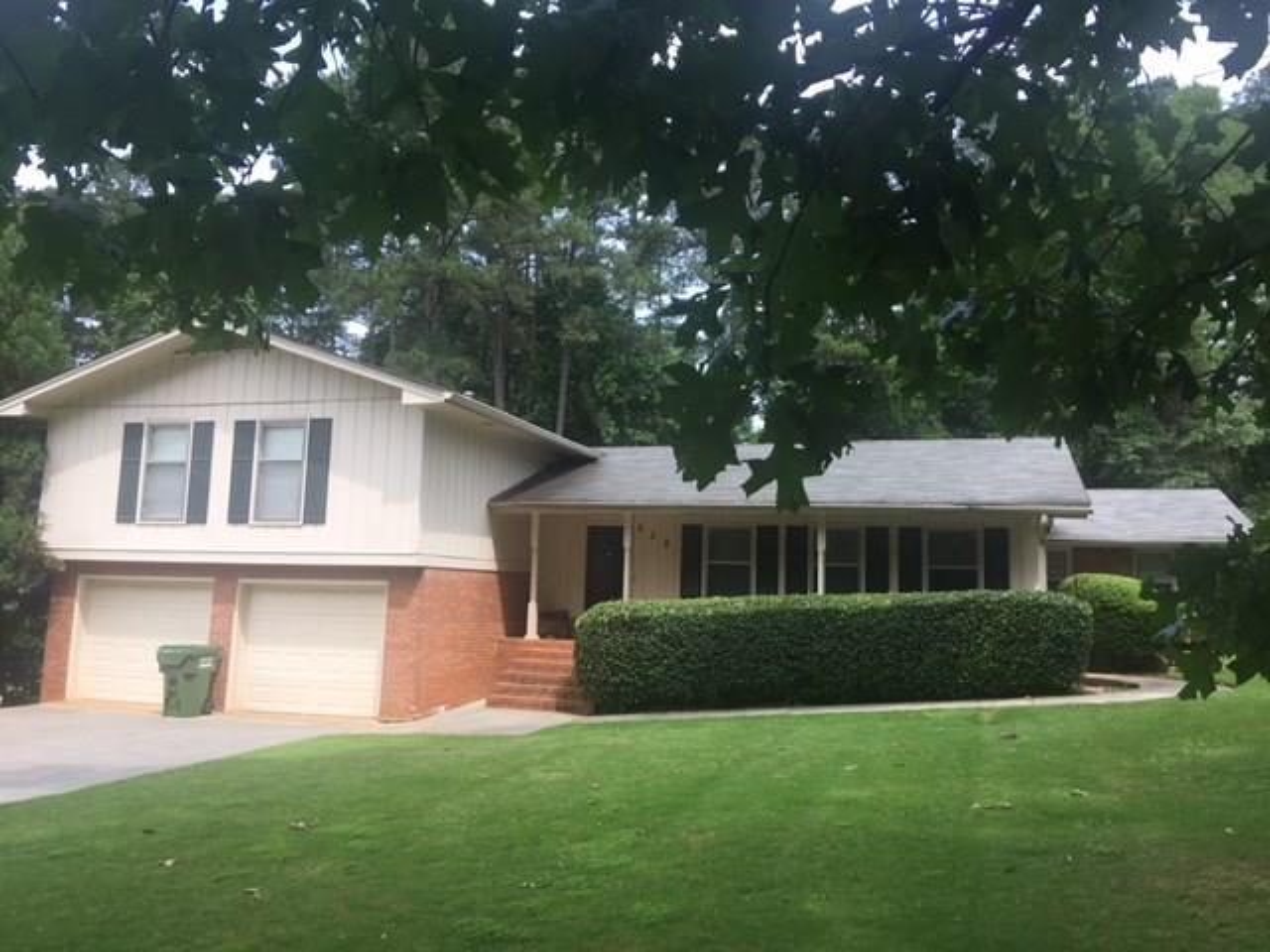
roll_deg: -1.5
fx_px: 1064
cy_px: 476
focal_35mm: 29
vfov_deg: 48.2
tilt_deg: +9.2
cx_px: 635
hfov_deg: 61.7
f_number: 2.2
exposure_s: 1/499
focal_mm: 4.15
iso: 25
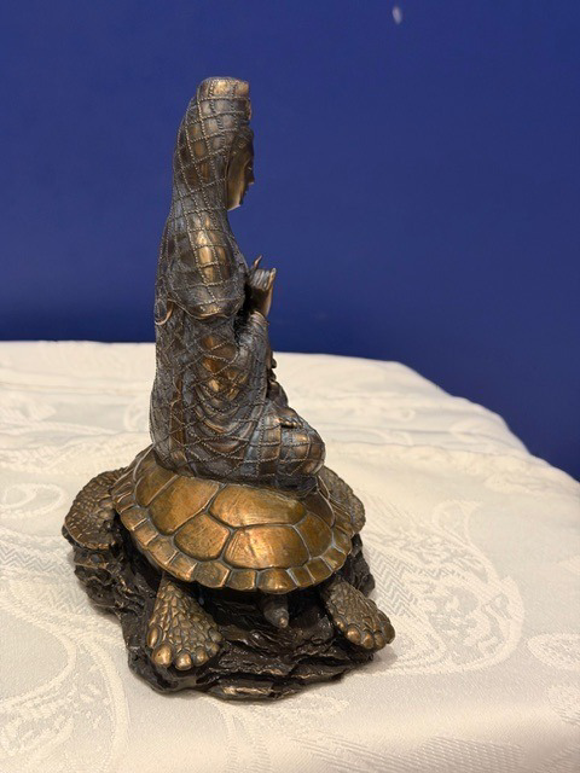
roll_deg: -3.9
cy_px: 386
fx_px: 1072
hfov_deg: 30.3
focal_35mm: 48
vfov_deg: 39.7
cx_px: 290
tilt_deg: -19.5
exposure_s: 1/40
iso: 400
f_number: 1.78
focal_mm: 6.76
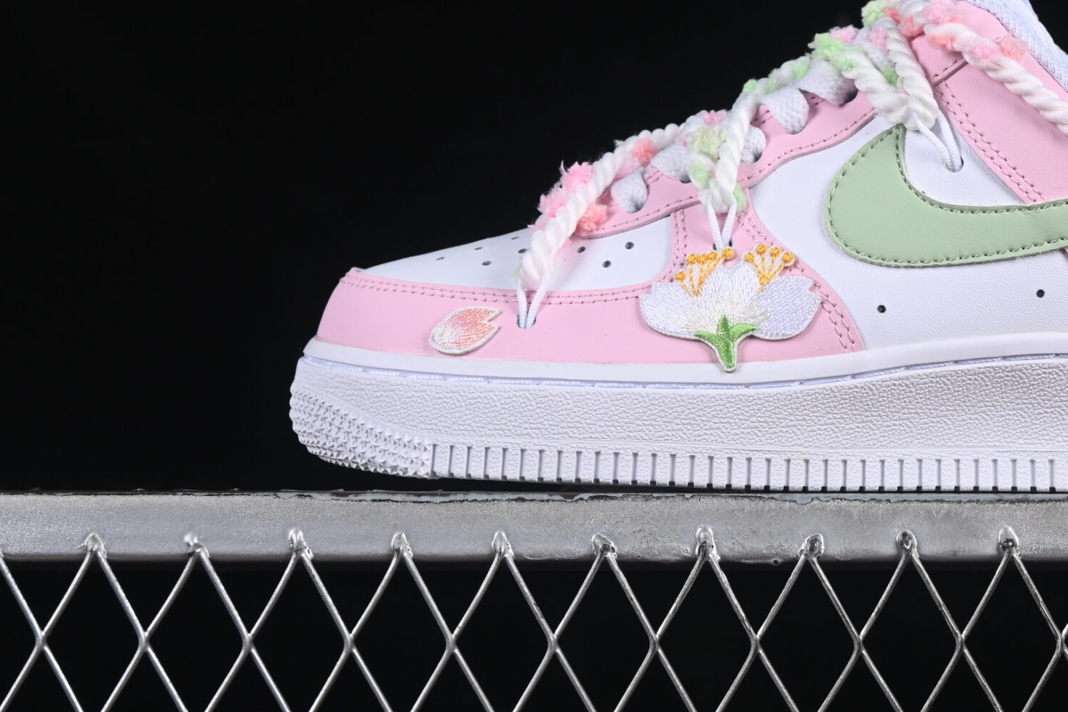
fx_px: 3827
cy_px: 113
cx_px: 848
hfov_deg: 15.8
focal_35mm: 129
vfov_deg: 10.6
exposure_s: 1/80
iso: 160
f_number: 8
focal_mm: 50
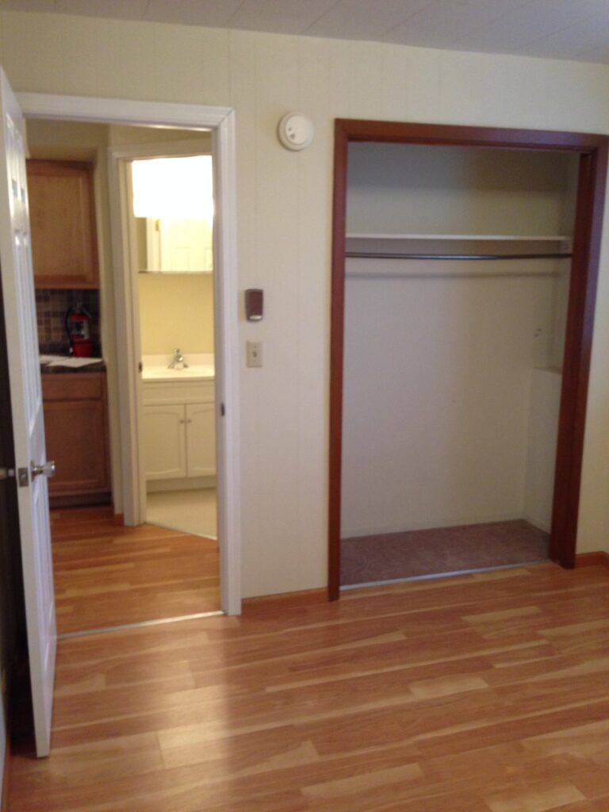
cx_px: 304
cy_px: 406
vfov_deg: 55.4
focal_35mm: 33
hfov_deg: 42.9
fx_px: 774
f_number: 2.4
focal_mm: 4.12
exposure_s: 1/20
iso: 160
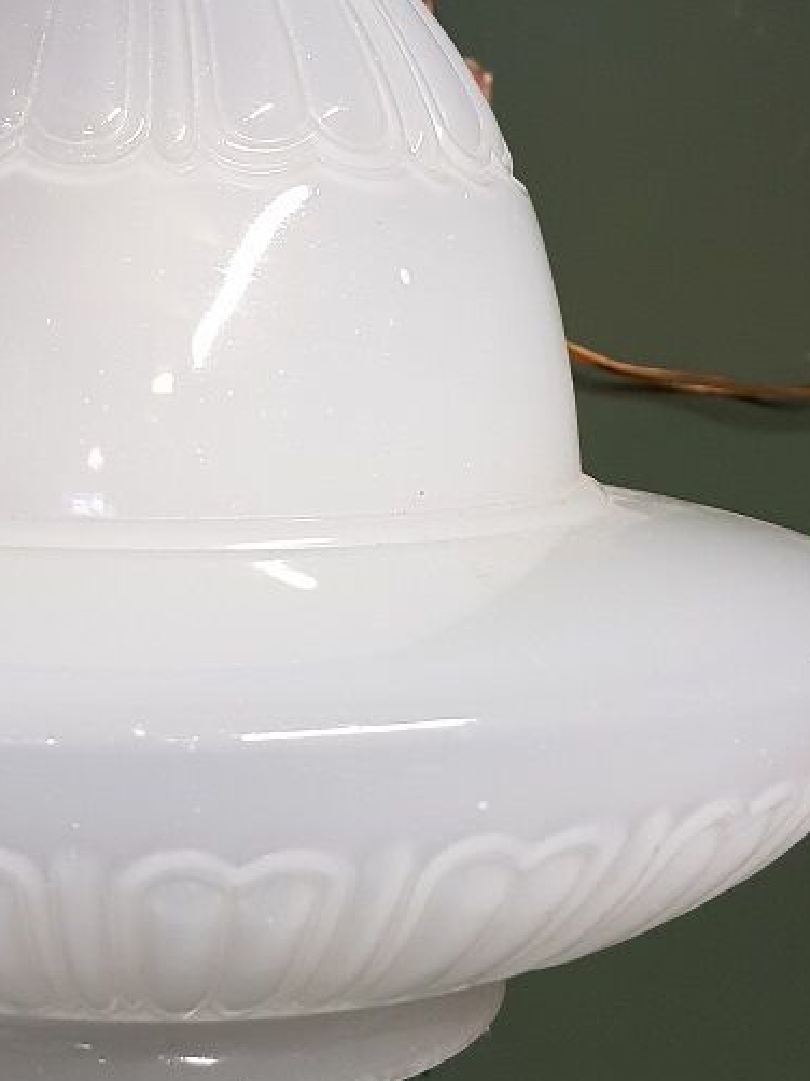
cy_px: 452
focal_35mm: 57
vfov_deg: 33.7
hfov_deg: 25.0
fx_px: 1780
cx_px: 107
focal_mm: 4.2
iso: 250
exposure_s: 1/20
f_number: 1.7
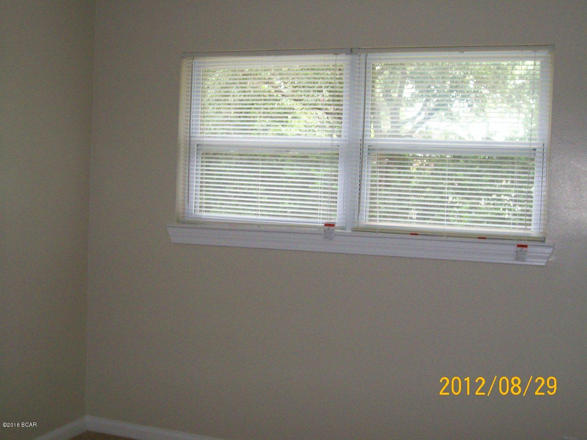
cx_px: 294
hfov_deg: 42.1
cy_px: 220
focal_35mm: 45
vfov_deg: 32.2
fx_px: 763
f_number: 3.1
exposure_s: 1/70.4
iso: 200
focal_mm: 7.46
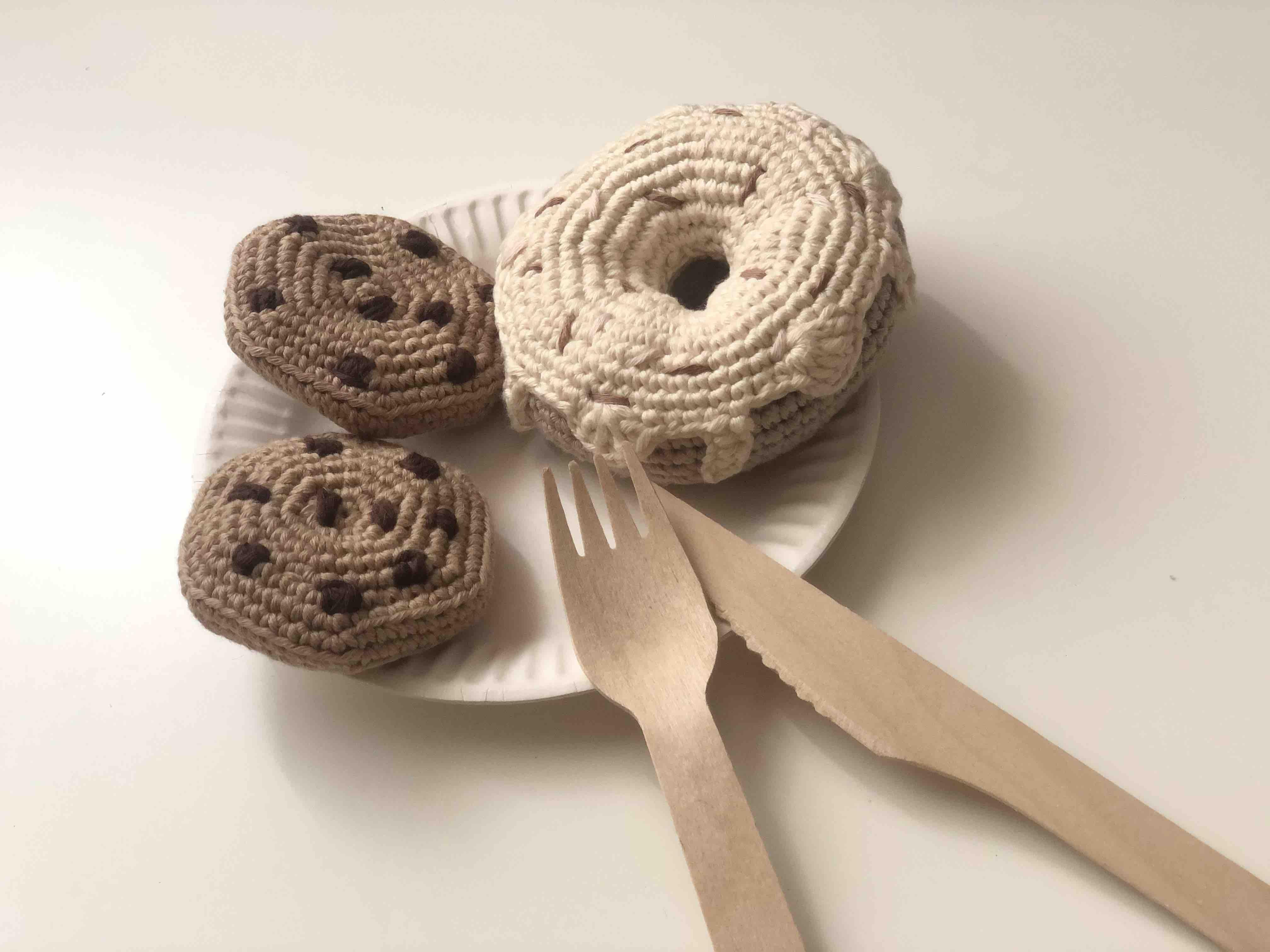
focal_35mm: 52
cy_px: 476
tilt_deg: -49.2
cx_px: 635
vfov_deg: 28.0
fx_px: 1908
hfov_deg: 36.8
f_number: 2.4
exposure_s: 1/30
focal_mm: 6
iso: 125
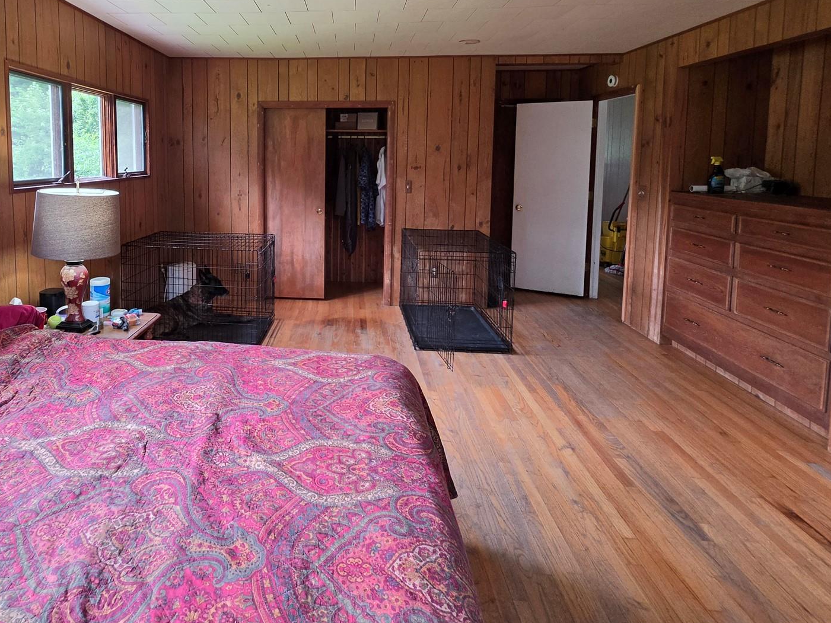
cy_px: 193
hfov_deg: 82.5
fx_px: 456
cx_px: 295
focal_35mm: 19
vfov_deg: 66.3
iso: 250
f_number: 1.9
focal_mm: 2.2
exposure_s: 1/120
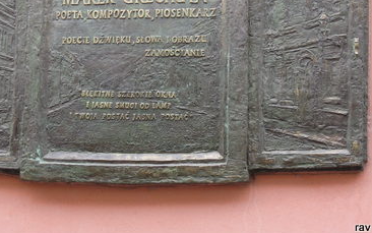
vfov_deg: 12.2
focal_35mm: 107
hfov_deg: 19.4
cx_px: 143
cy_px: 64
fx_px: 1085
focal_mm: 13.8
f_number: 4.7
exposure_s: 1/100
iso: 250
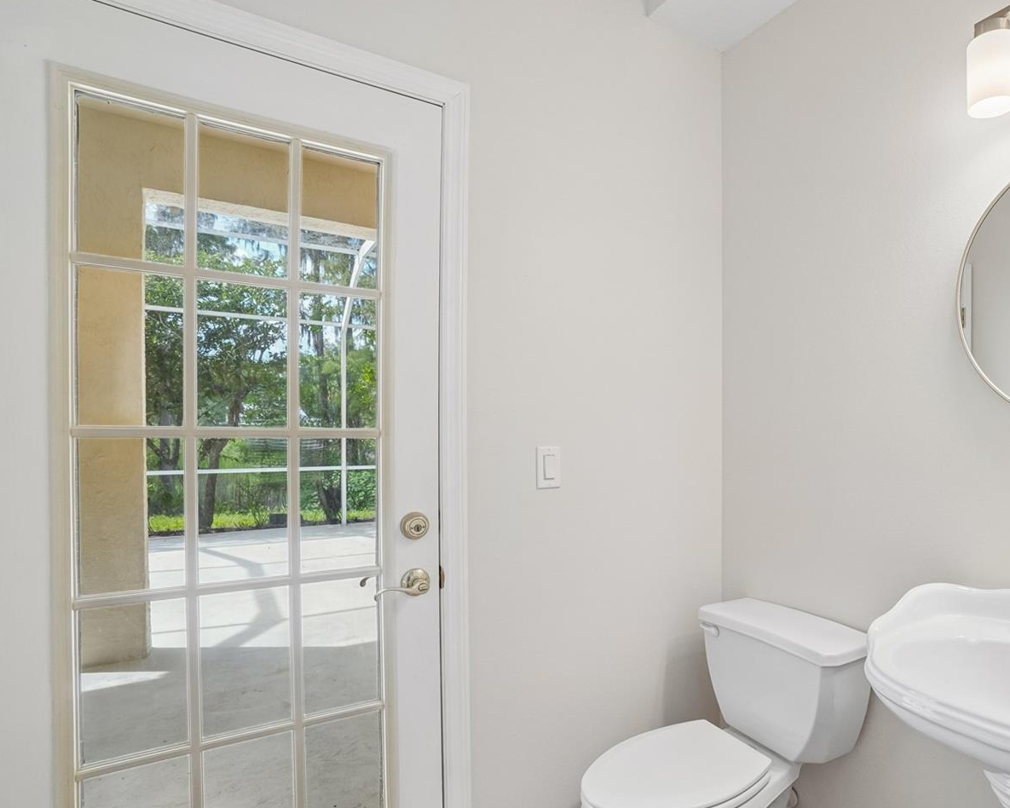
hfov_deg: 81.0
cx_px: 658
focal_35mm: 19
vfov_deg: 70.8
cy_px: 430
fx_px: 568
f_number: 8
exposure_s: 1/30
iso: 250
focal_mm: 10
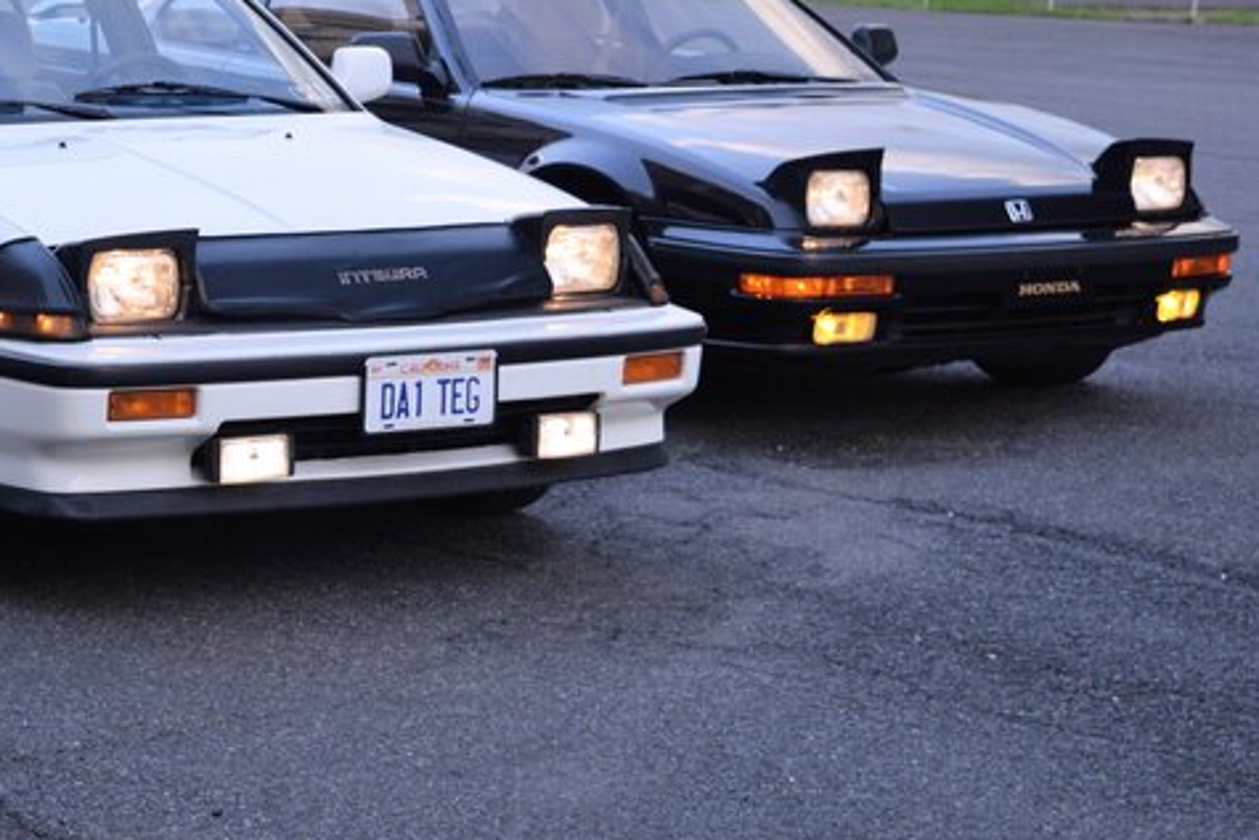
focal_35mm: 106
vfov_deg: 12.9
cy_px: 144
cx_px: 246
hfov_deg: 19.1
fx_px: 3708
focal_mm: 42
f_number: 5
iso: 400
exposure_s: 1/80
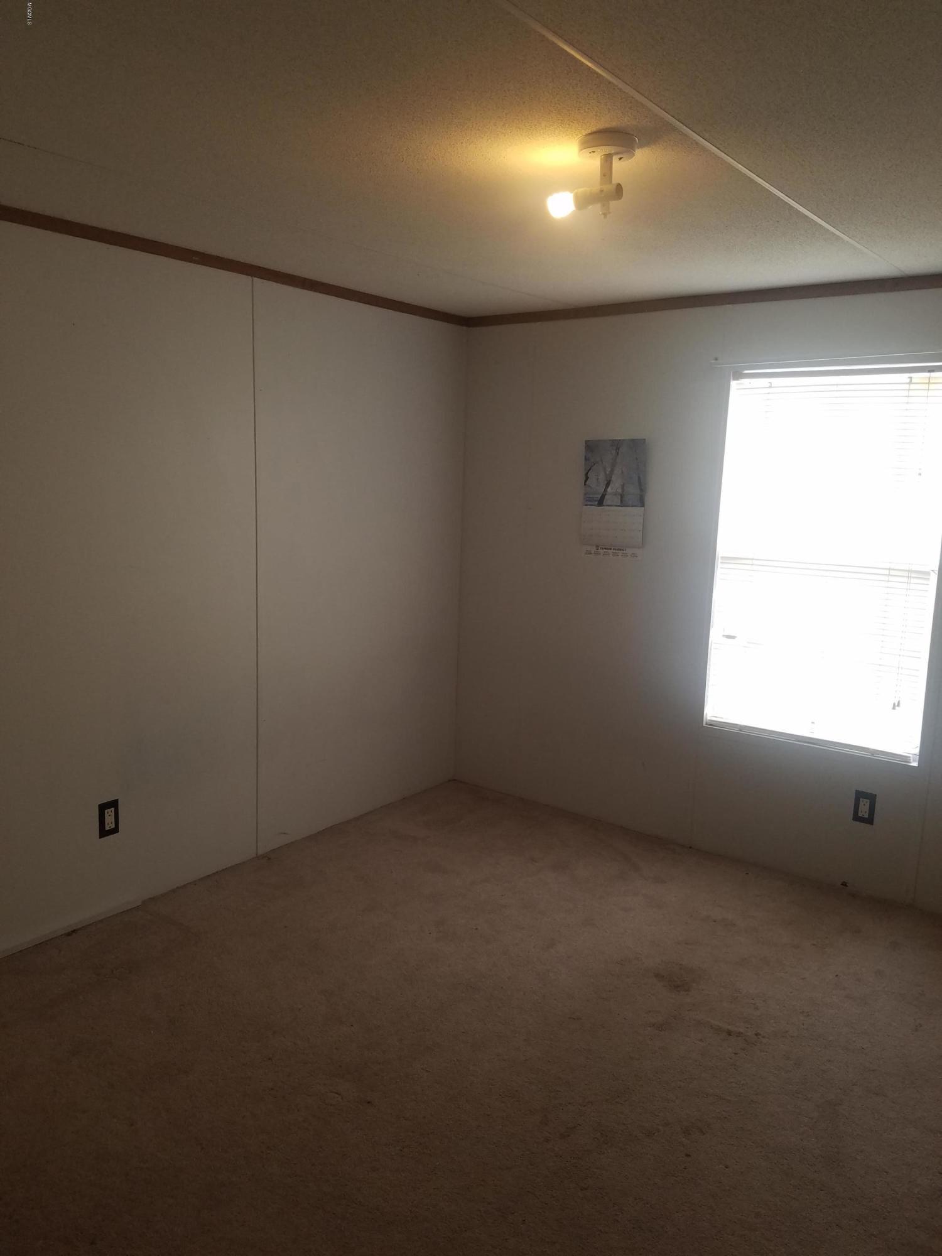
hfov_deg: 53.1
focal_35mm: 26
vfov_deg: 67.3
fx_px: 943
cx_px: 471
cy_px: 628
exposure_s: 1/60
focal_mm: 4.2
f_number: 1.7
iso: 100
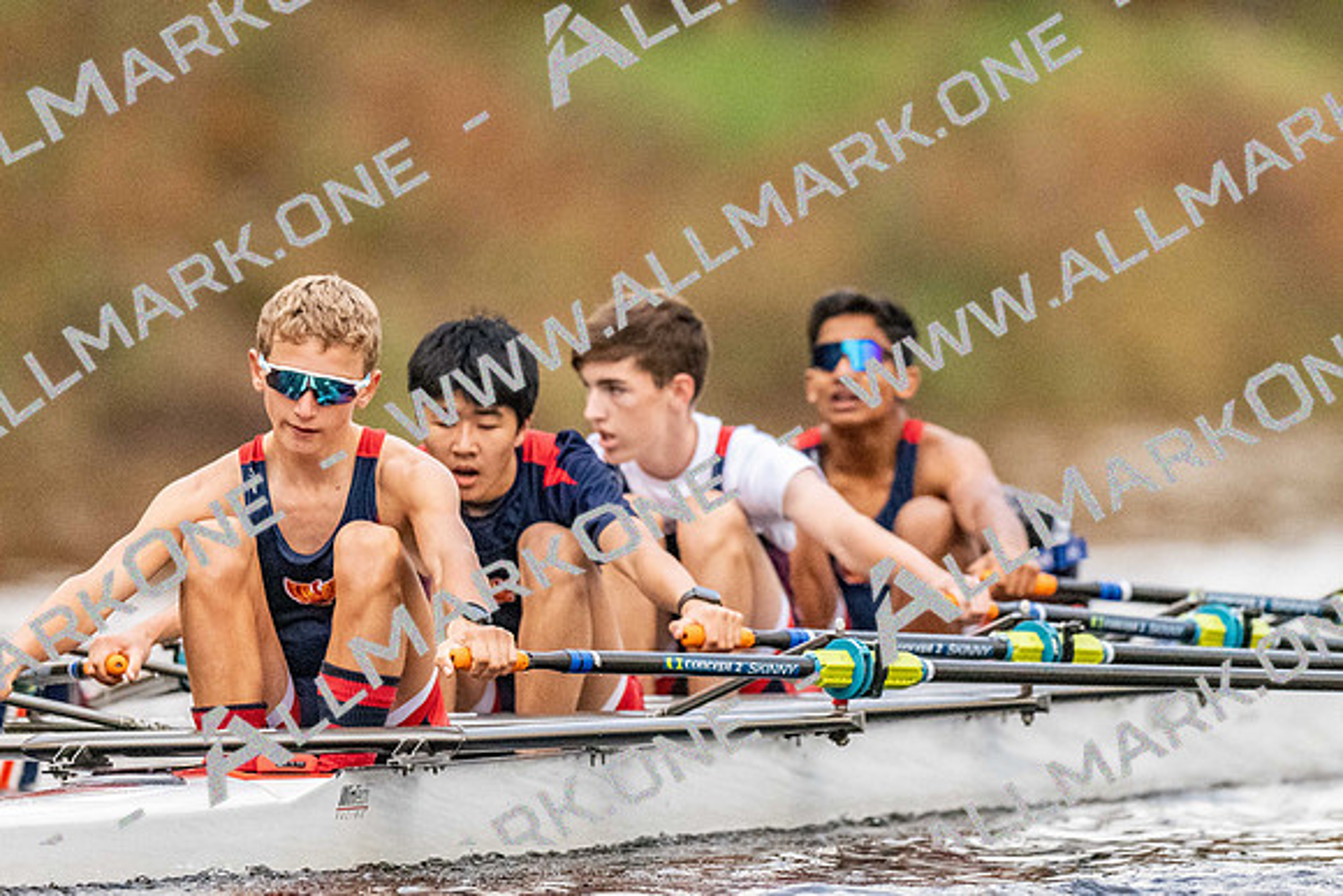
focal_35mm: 900
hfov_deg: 2.3
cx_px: 672
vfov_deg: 1.5
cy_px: 448
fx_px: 33599
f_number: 4
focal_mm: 600
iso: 8000
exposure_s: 1/2500
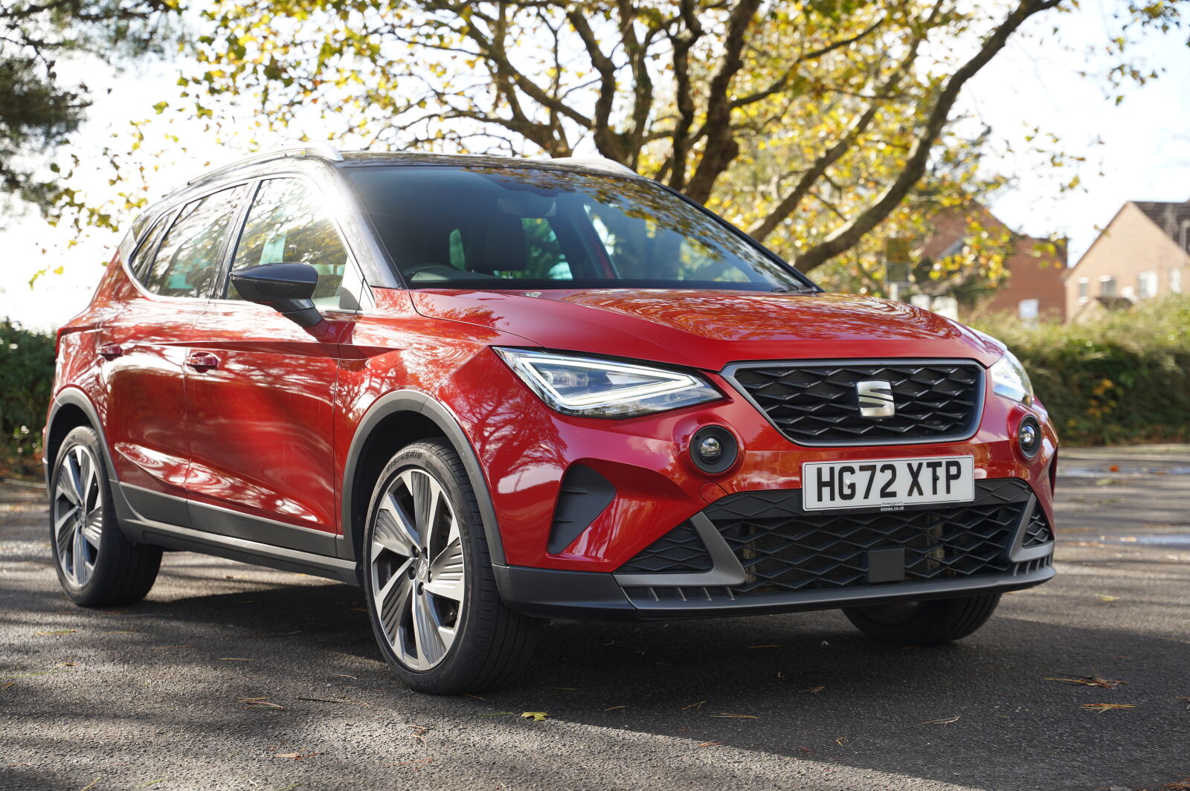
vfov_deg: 22.3
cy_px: 396
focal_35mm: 61
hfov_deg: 33.0
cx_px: 595
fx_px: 2008
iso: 100
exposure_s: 1/100
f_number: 4
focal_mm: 60.8
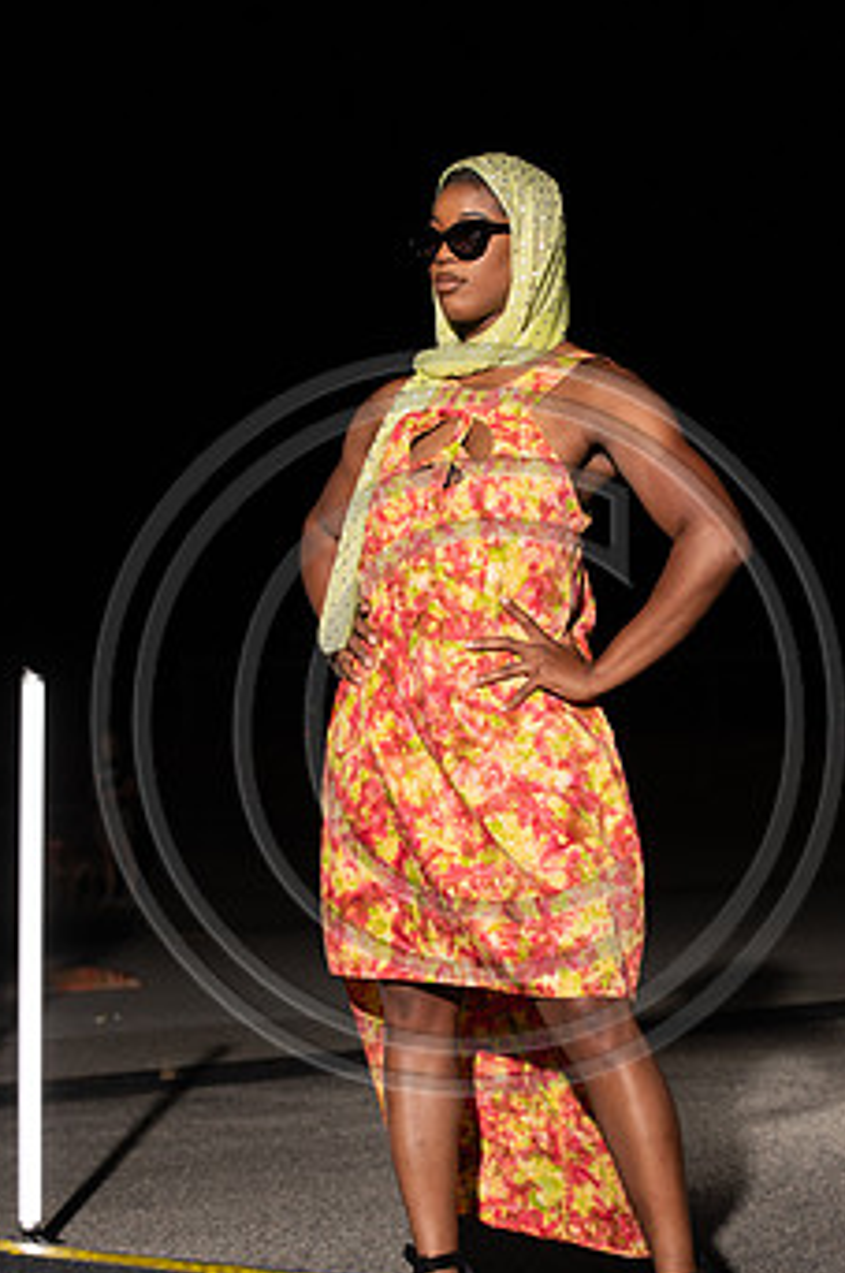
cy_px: 718
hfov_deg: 14.8
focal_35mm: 92
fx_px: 3249
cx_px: 471
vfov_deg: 22.2
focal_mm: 70
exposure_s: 1/200
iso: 1000
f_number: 6.3
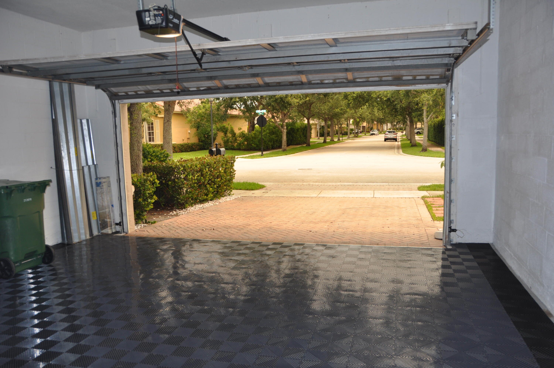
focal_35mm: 30
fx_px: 461
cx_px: 277
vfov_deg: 43.5
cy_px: 184
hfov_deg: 62.0
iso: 220
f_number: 3.5
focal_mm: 20
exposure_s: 1/200
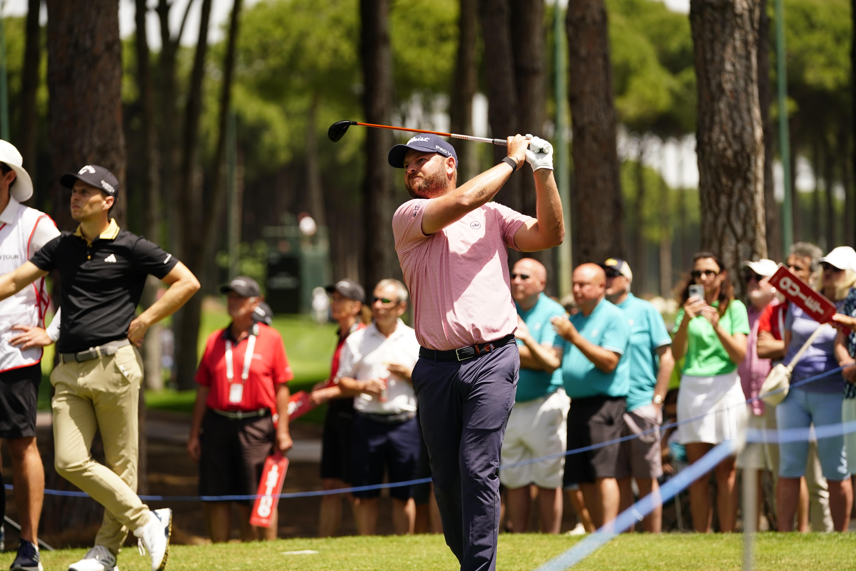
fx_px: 4018
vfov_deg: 8.1
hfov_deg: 12.2
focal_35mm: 169
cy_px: 283
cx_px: 433
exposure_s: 1/2500
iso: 400
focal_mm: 167
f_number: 3.5
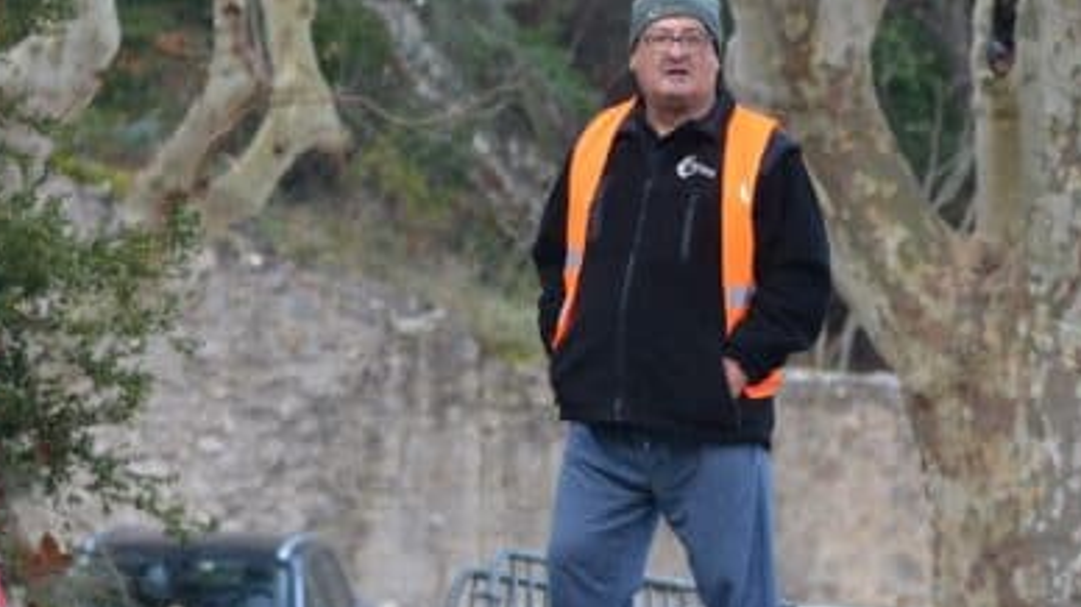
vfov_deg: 2.6
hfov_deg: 4.6
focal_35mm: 466
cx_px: 630
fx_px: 13354
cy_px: 265
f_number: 5
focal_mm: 150
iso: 900
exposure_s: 1/500
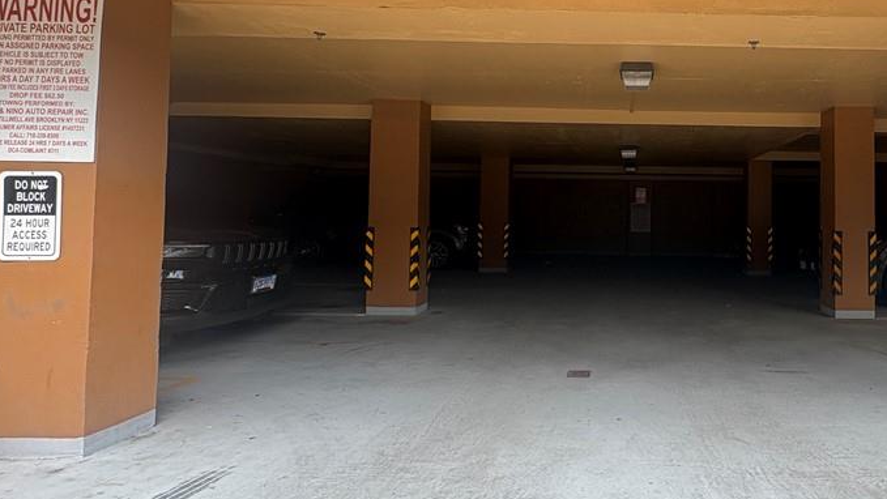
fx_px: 541
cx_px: 640
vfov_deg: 49.2
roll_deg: -0.7
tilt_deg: +3.5
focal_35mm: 23
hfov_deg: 74.3
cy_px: 195
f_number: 2.2
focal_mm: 2.22
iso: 40
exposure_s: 1/99
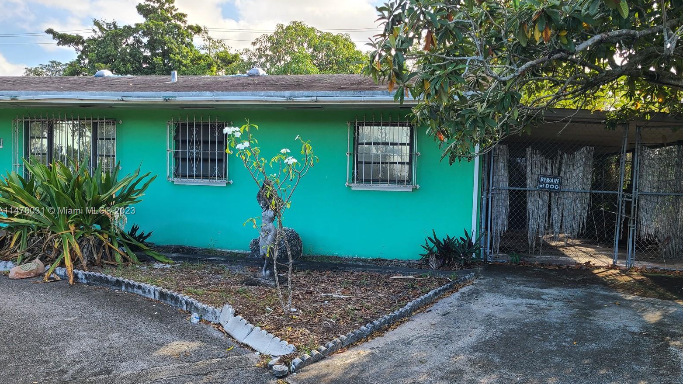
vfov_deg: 40.1
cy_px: 211
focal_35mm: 29
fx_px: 525
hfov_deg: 66.1
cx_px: 345
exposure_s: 1/292
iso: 40
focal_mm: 5.4
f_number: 1.8
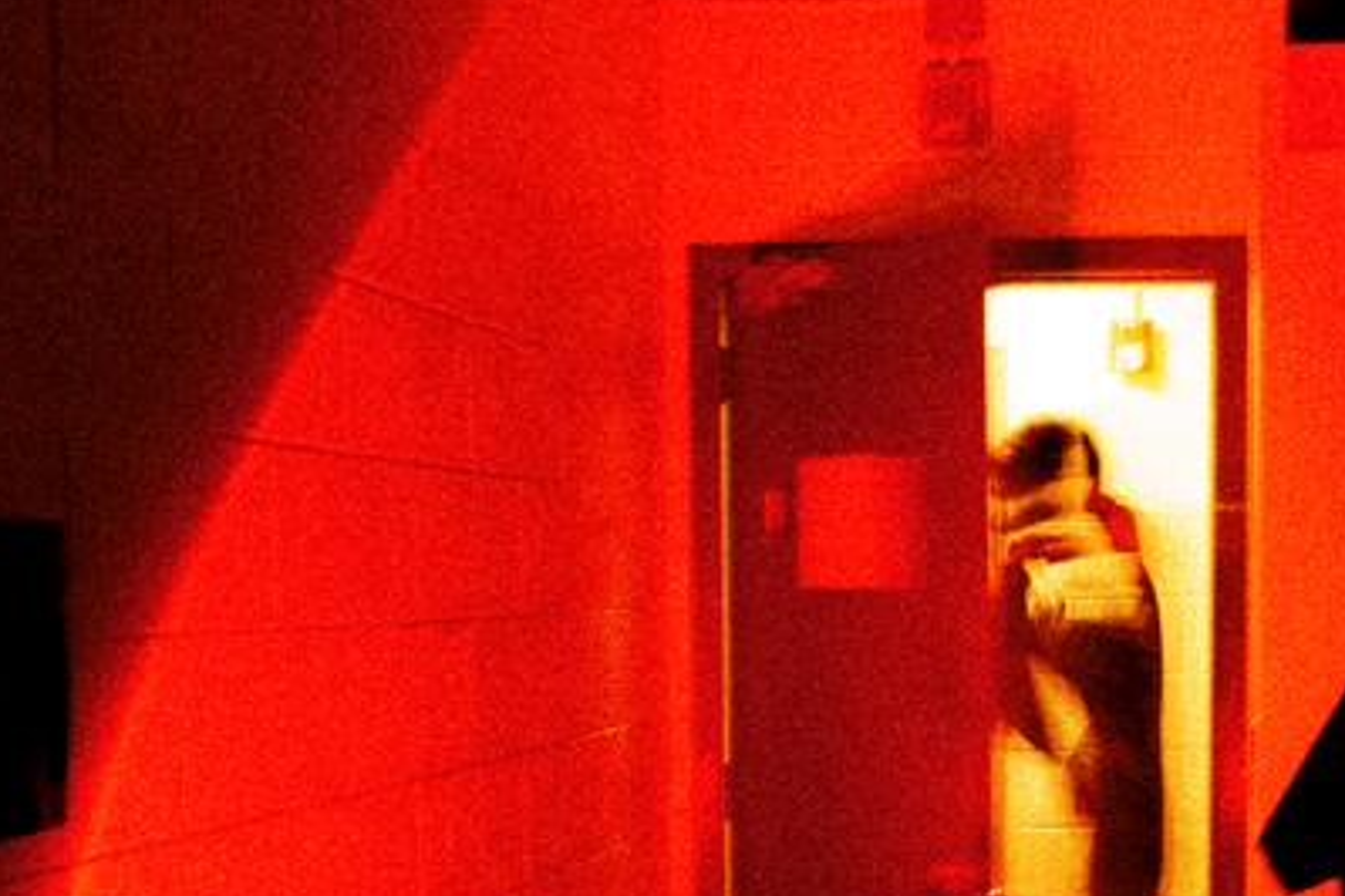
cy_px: 709
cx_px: 1035
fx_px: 2092
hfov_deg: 34.8
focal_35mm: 56
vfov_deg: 23.8
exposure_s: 1
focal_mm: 18
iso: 100
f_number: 3.5
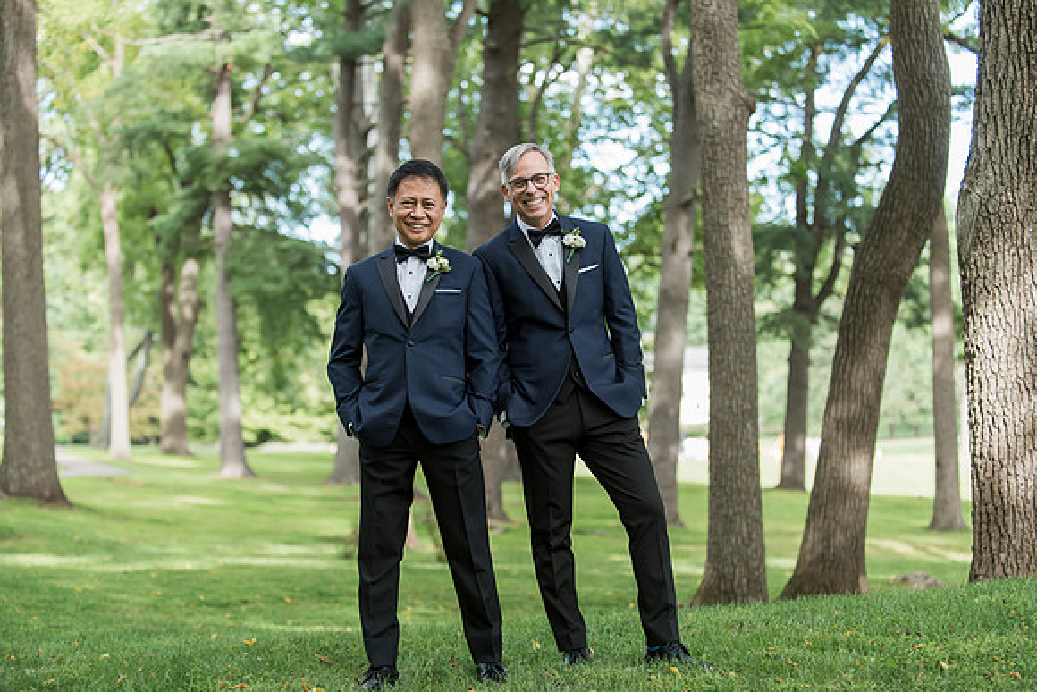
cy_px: 336
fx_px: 2075
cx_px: 533
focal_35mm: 72
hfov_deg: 28.1
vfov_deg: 18.9
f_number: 2.8
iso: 400
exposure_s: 1/500
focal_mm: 70
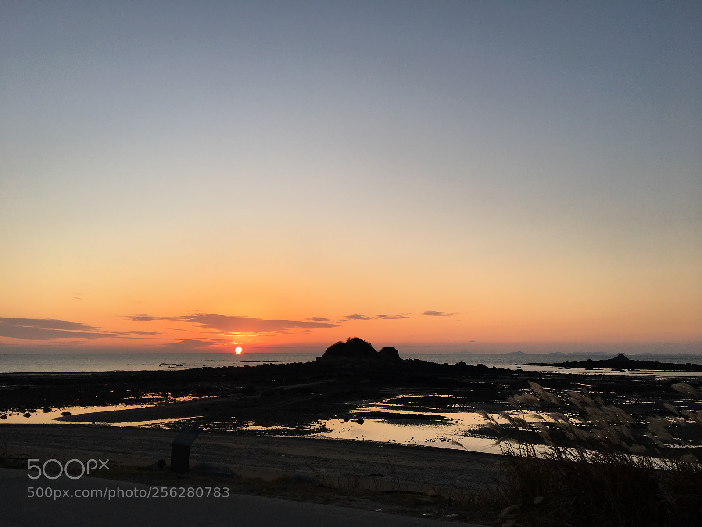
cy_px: 264
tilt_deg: +9.6
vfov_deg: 48.2
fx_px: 588
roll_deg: +0.1
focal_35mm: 29
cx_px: 351
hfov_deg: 61.7
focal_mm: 4.15
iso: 25
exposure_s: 1/318
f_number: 2.2
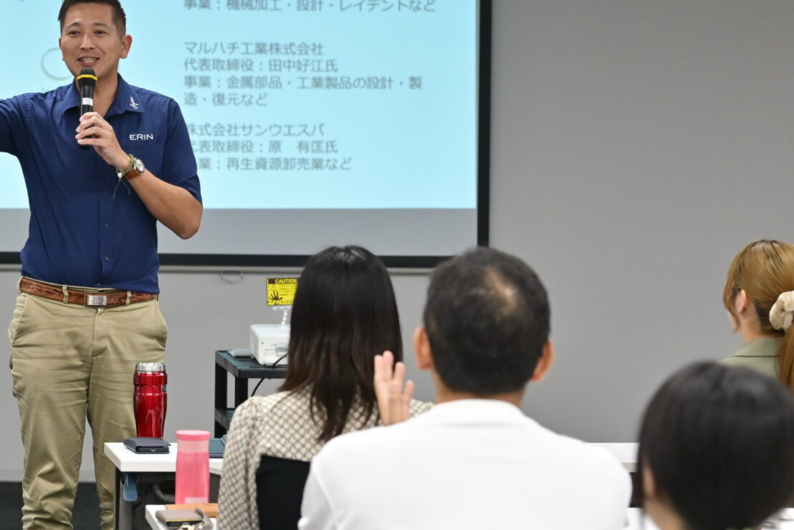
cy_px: 167
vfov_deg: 10.6
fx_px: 2847
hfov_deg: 15.7
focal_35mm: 129
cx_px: 98
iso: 1600
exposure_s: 1/400
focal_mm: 56
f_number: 3.2
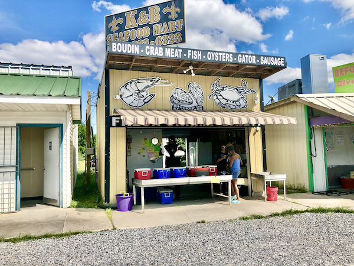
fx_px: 286
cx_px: 177
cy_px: 133
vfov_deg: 49.7
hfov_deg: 63.4
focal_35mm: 28
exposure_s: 1/2667
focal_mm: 4
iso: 20
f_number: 1.8
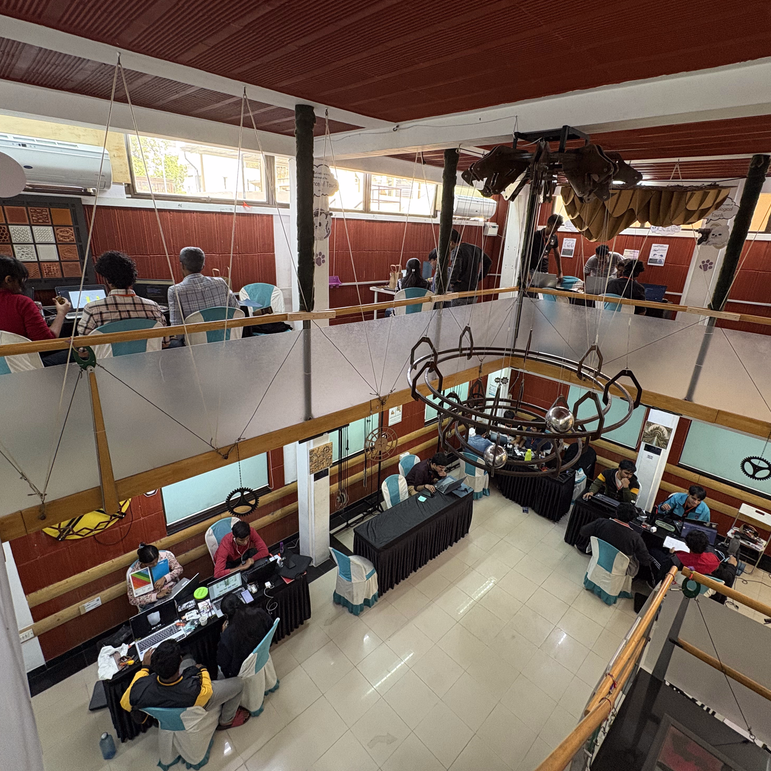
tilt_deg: -18.7
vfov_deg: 83.9
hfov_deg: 84.0
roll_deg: -2.0
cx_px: 392
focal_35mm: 17
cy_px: 374
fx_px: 428
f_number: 2.2
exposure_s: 1/50
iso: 250
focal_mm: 2.22
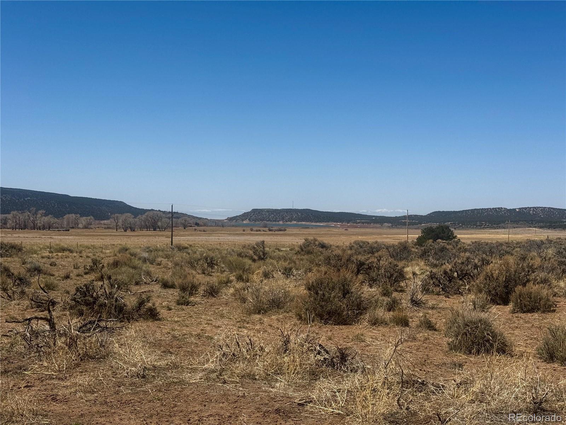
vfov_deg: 30.3
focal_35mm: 48
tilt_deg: -1.1
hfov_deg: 39.7
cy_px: 212
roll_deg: -0.8
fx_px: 785
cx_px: 283
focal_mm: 6.76
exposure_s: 1/6410
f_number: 1.78
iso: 64
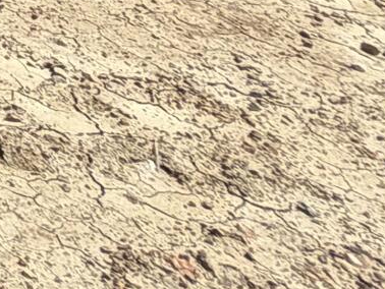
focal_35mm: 111
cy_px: -674
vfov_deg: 9.3
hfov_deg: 10.2
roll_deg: +0.9
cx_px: -876
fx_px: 1235
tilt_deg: -1.7
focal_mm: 2.22
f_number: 2.2
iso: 20
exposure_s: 1/1285
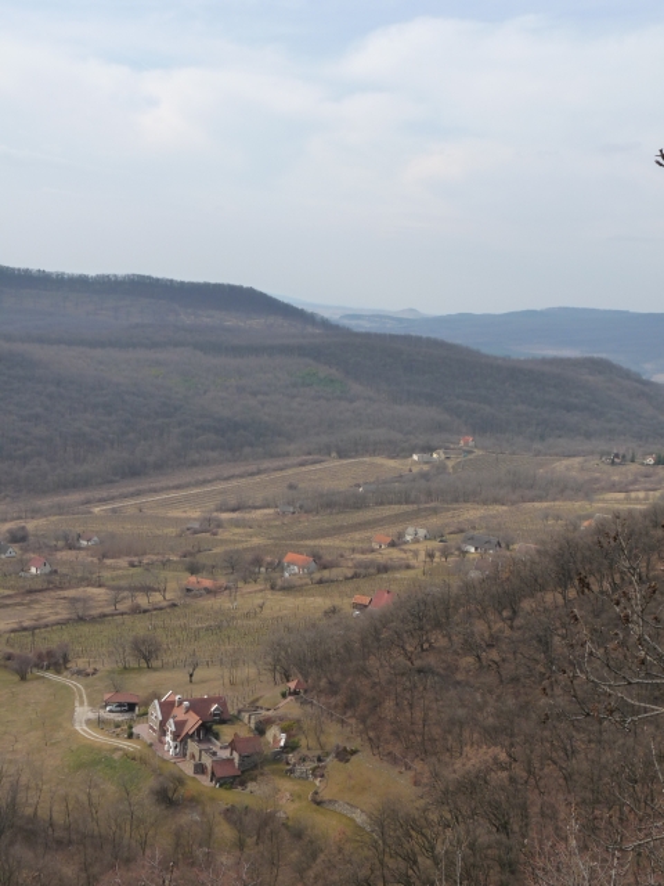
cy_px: 443
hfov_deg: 28.0
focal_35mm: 52
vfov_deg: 36.8
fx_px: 1330
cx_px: 332
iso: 160
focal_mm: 9.2
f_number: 5.6
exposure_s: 1/400
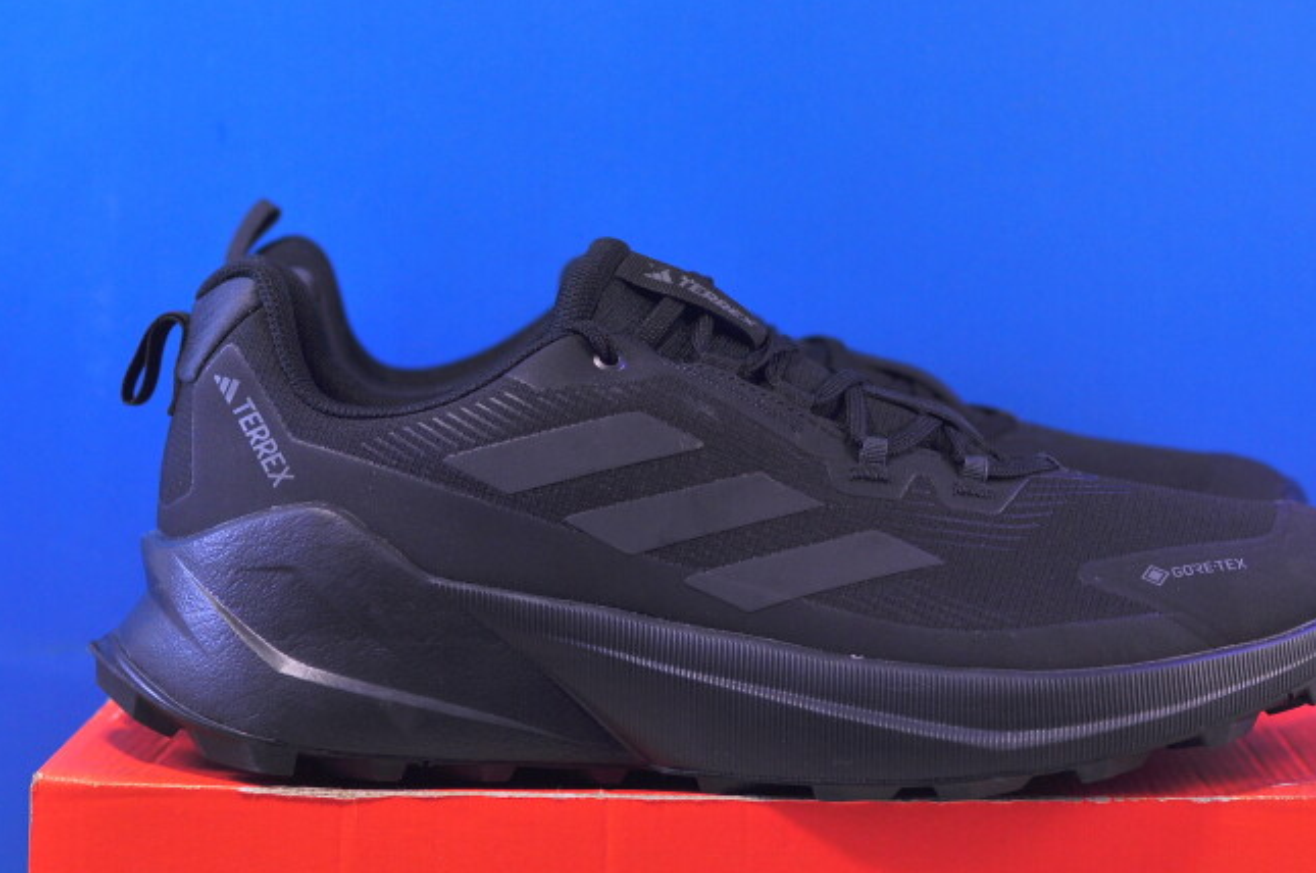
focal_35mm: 93
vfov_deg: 14.7
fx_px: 3395
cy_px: 370
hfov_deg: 21.9
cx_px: 706
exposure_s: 1/250
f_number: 3.2
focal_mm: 50
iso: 250
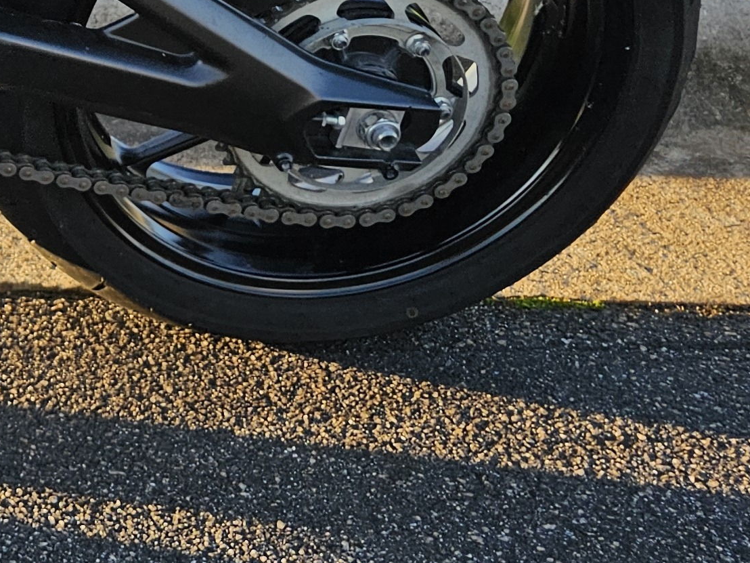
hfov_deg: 19.3
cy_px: -314
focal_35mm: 83
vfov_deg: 16.1
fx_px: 1798
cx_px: -495
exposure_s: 1/180
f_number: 1.7
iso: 16
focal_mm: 6.3
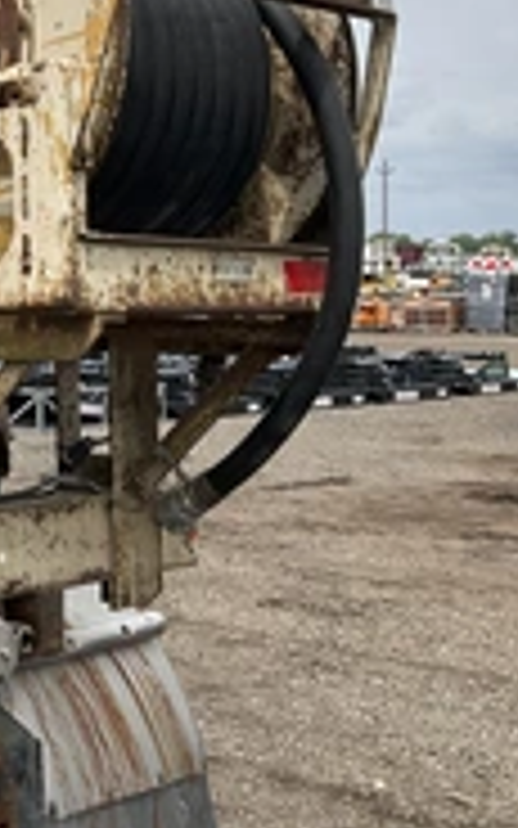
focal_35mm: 67
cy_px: 234
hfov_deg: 17.7
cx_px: -225
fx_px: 1513
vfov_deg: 30.2
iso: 25
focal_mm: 3
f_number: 1.8
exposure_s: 1/1730
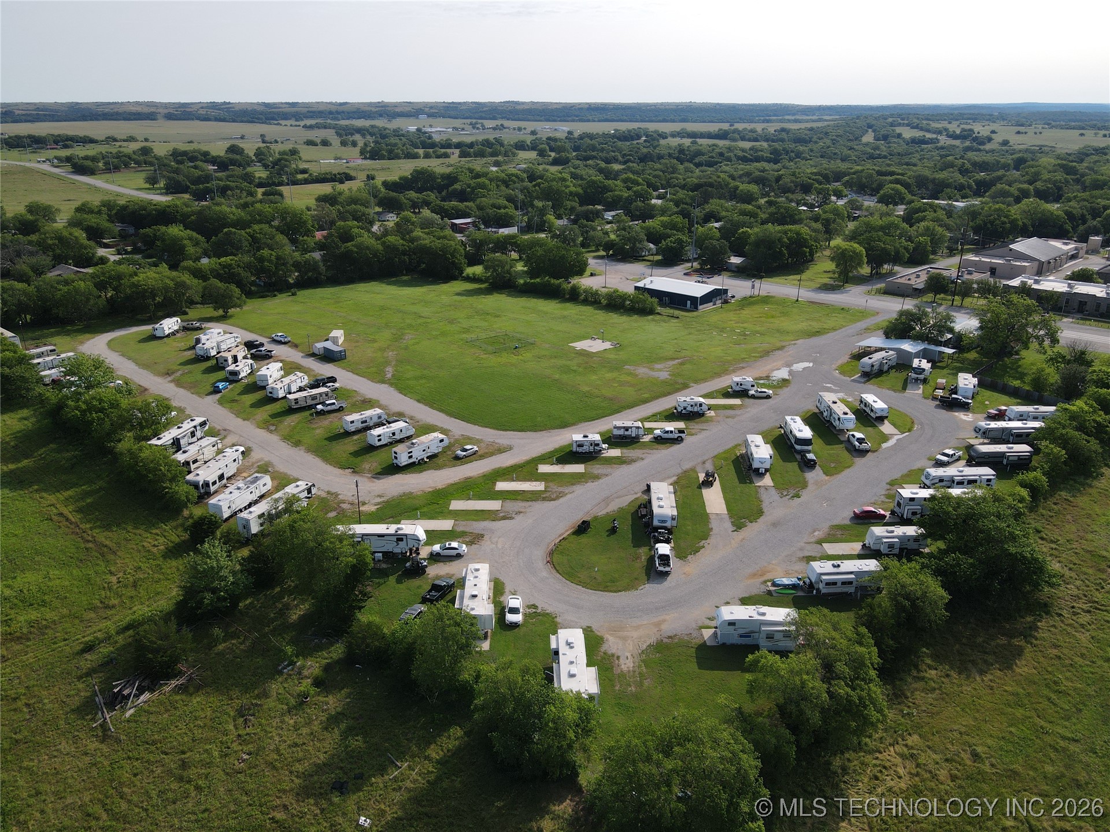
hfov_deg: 71.6
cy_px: 416
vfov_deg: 56.8
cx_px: 555
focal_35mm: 24
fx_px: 770
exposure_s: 1/640
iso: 100
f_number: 2.8
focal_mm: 4.5
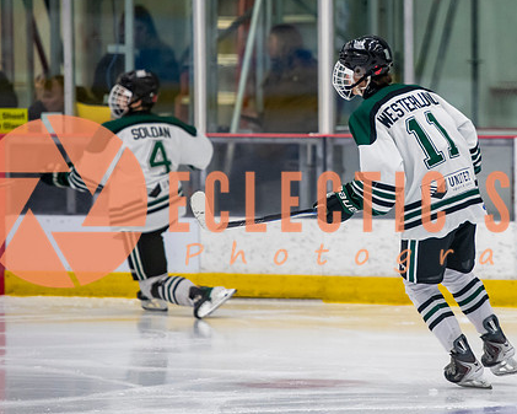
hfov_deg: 5.8
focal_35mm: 334
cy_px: 164
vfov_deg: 4.6
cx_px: 400
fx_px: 5112
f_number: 3.2
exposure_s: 1/640
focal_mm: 180
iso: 2000
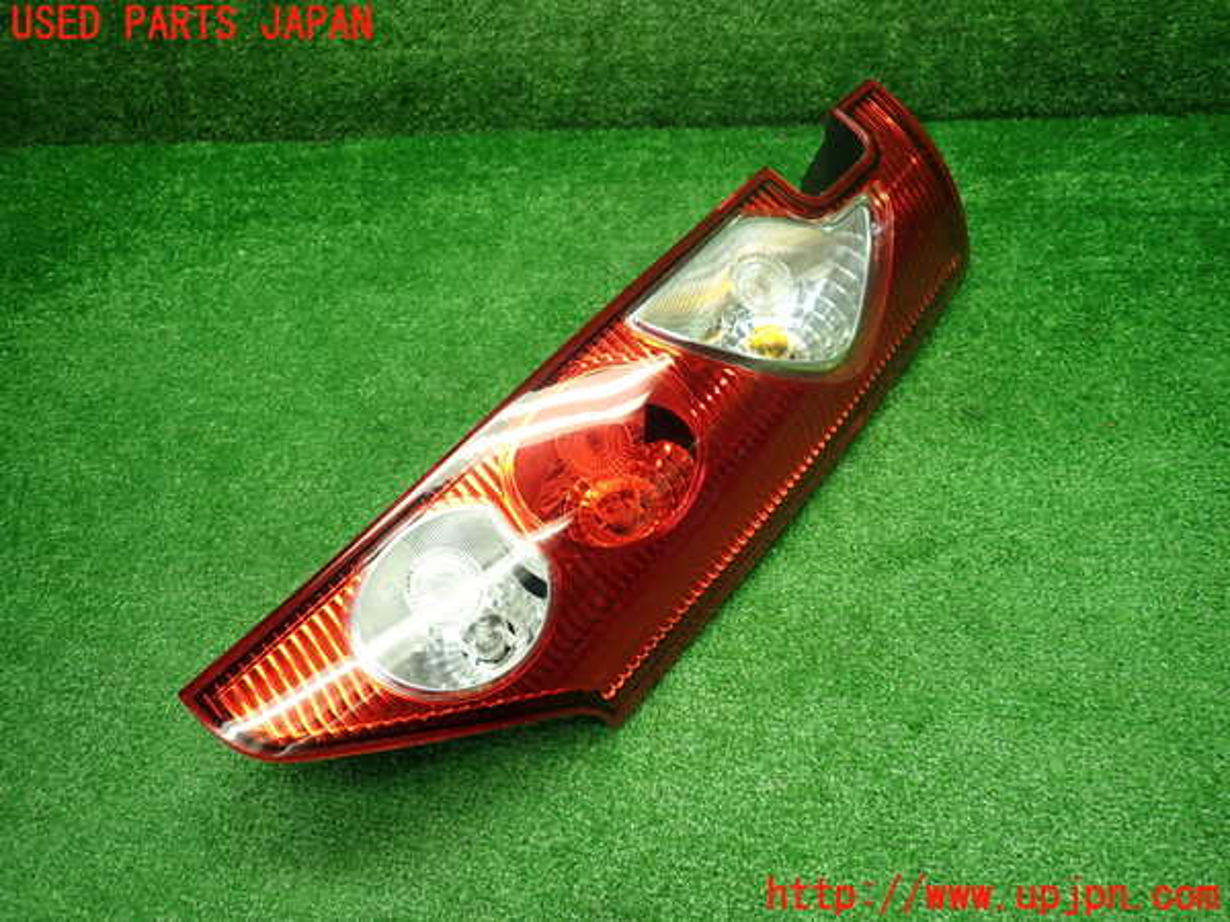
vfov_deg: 54.9
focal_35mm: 25
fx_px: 888
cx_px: 615
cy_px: 461
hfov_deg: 69.4
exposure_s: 1/50
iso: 200
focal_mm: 4.5
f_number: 2
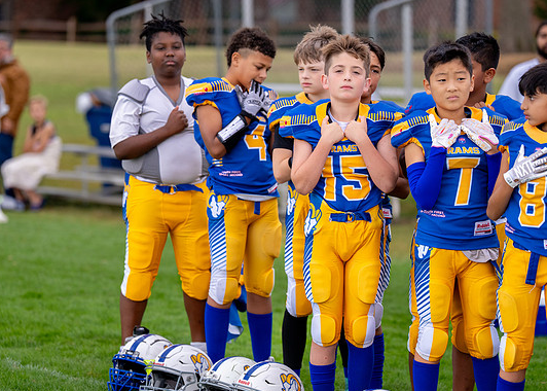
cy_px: 197
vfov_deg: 8.8
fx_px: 2548
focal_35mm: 164
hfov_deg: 12.3
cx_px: 253
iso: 500
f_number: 2.8
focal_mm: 135
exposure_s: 1/1250
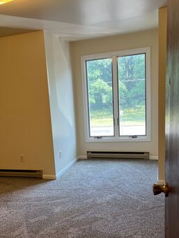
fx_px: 262
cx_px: 58
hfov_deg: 37.3
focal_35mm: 38
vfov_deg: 48.5
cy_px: 150
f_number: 1.5
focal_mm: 5.7
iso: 100
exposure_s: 1/120
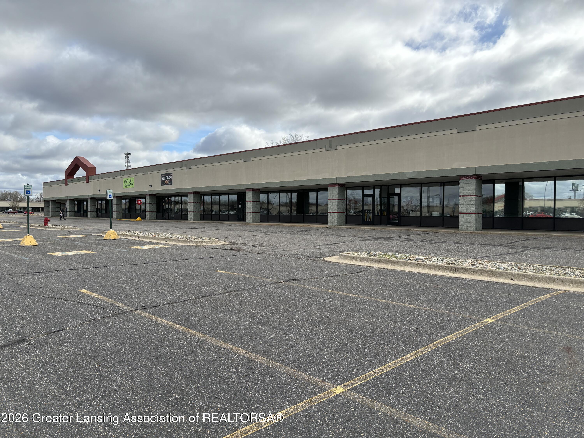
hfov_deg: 67.3
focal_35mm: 26
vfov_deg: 53.1
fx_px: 439
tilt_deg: -1.2
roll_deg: -0.8
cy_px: 219
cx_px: 292
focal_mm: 5.96
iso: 50
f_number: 1.6
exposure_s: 1/3311
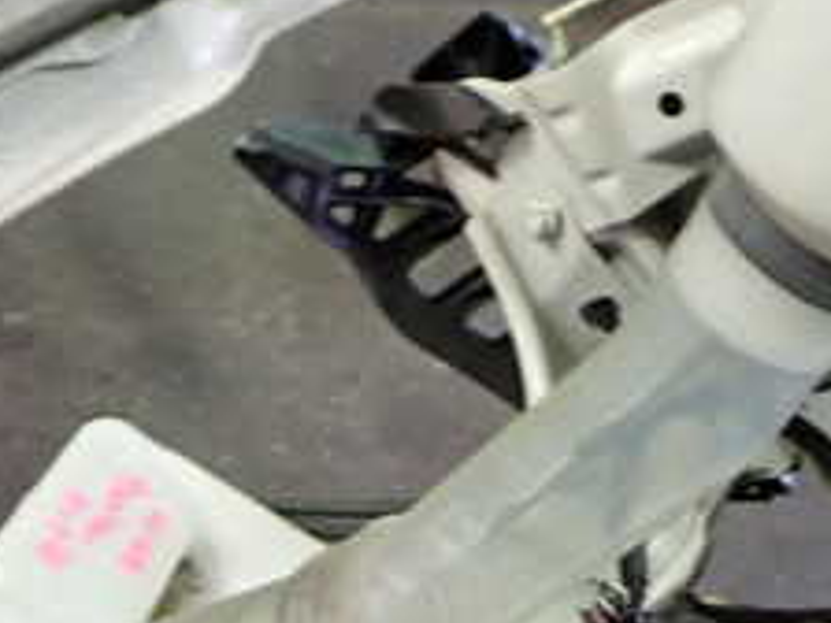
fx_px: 1608
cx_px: 493
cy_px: 490
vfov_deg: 21.7
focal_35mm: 67
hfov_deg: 28.9
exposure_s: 1/30
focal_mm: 4.5
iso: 320
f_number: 2
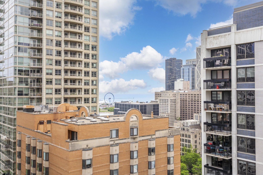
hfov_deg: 54.4
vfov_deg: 37.9
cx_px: 132
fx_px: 256
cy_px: 88
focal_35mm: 35
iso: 100
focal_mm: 35
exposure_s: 1/100
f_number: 10
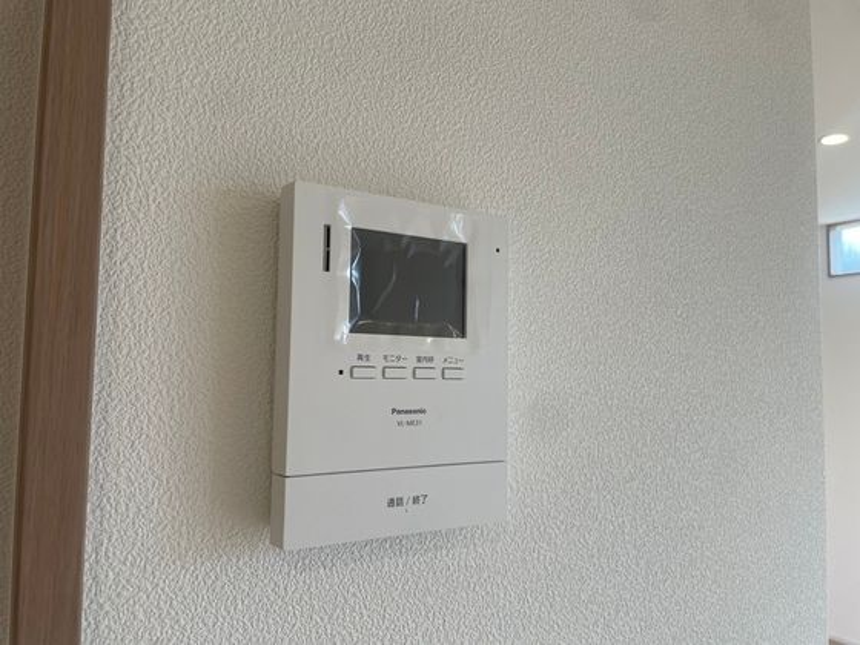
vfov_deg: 53.1
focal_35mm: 26
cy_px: 322
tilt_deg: +5.6
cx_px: 430
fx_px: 646
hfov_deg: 67.3
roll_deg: -0.7
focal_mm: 4.2
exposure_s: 1/120
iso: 50
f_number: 1.6
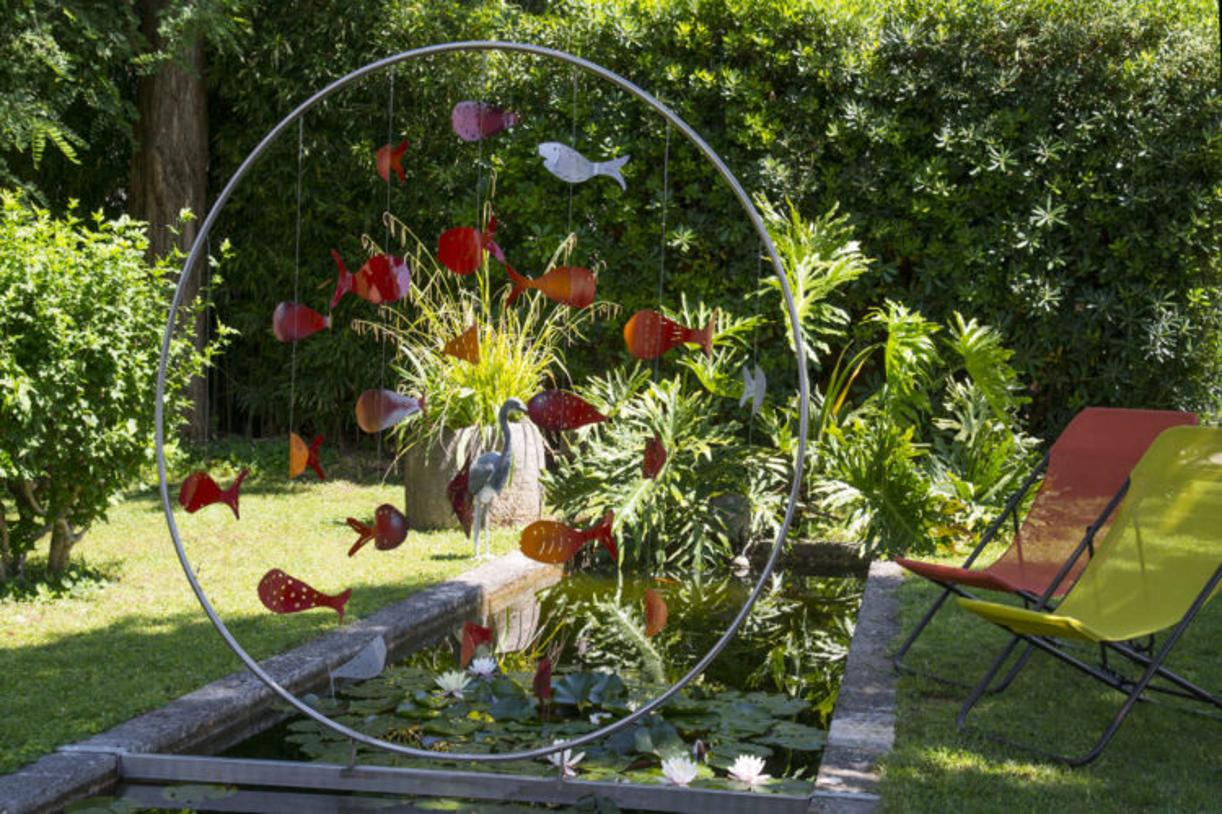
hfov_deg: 38.2
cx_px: 611
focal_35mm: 52
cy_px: 407
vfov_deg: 26.0
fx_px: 1765
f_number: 10
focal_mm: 52
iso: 400
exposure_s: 1/160
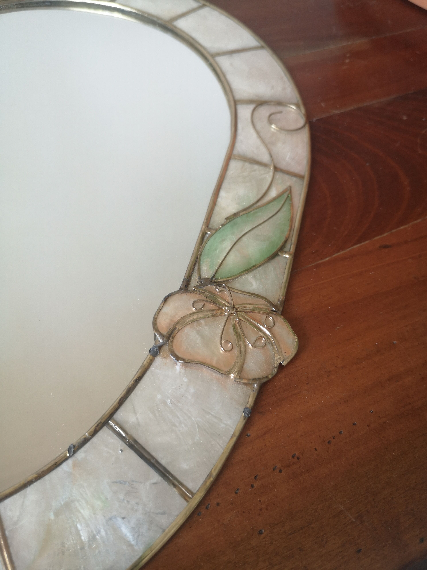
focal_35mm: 27
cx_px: 214
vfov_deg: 65.3
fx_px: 444
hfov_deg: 51.4
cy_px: 285
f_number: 1.8
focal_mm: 3.95
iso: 80
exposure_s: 1/60
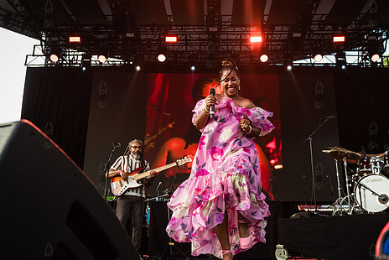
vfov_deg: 37.9
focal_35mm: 35
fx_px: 378
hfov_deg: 54.3
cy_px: 135
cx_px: 210
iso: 2000
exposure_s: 1/640
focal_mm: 28
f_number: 4.5
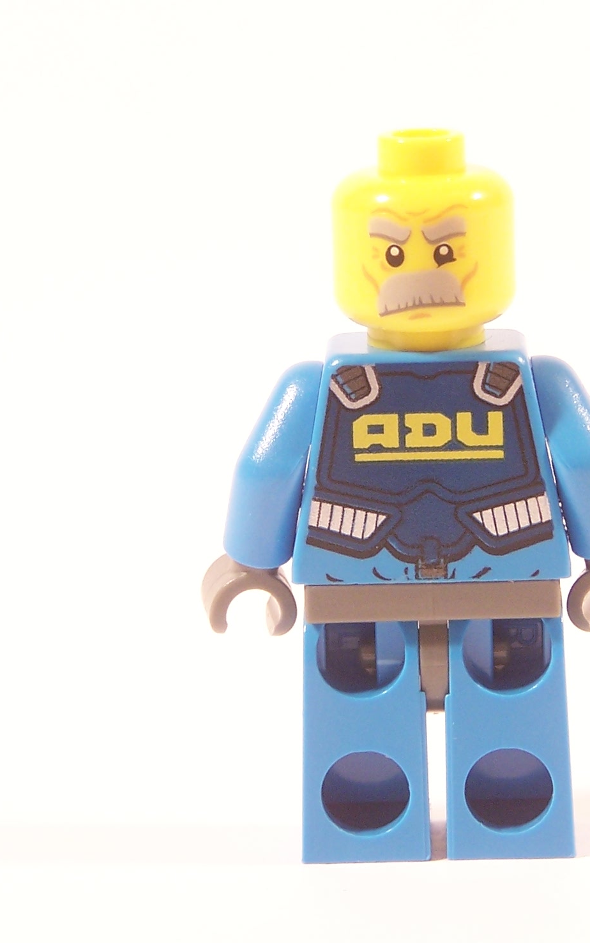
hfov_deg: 6.8
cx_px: 447
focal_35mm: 194
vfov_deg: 10.8
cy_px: 438
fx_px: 4990
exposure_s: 1/10
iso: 100
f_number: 3.2
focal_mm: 17.5
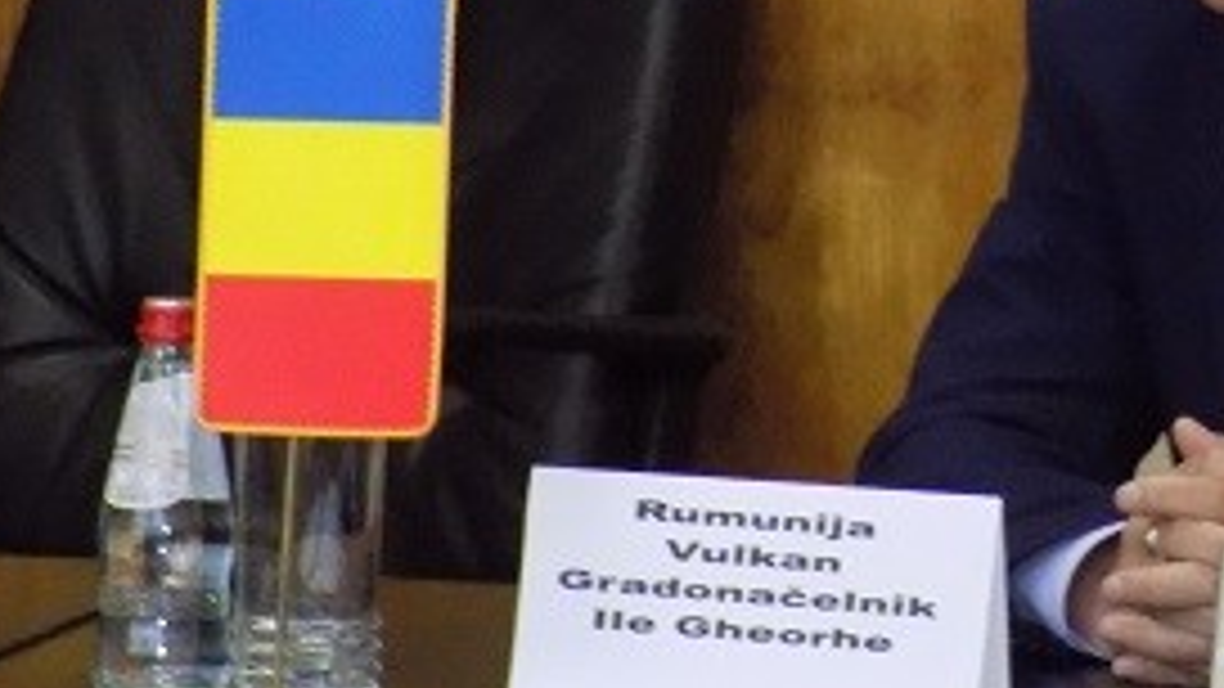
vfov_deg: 2.7
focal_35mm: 457
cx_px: 1215
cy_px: -58
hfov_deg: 4.7
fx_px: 14832
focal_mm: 33.7
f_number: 5.4
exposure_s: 1/30
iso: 800
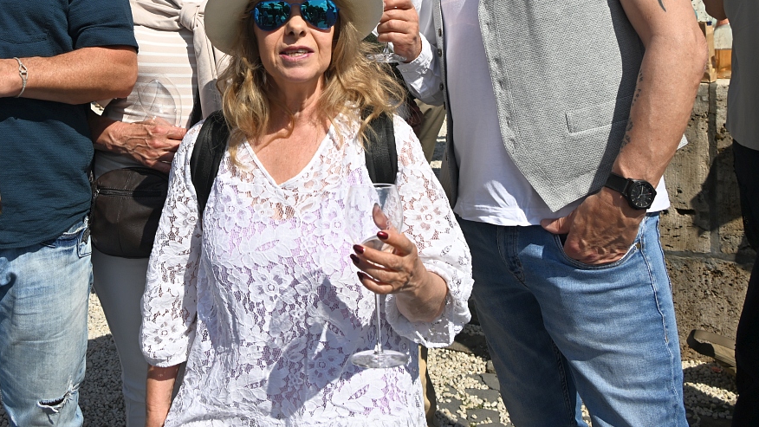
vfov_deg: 26.5
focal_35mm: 43
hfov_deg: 46.9
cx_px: 281
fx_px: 866
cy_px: 18
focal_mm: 24
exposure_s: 1/800
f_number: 5.6
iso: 100
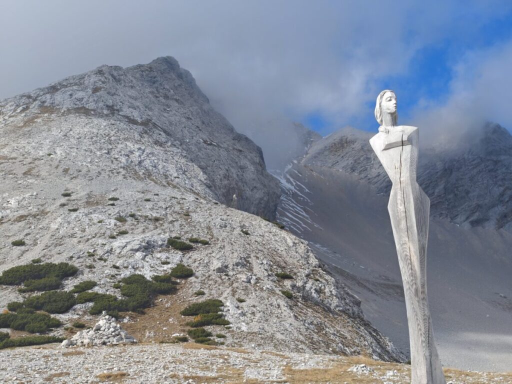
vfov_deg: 31.5
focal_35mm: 46
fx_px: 680
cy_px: 192
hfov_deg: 41.2
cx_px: 256
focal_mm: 8.72
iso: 50
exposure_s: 1/731
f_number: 2.8
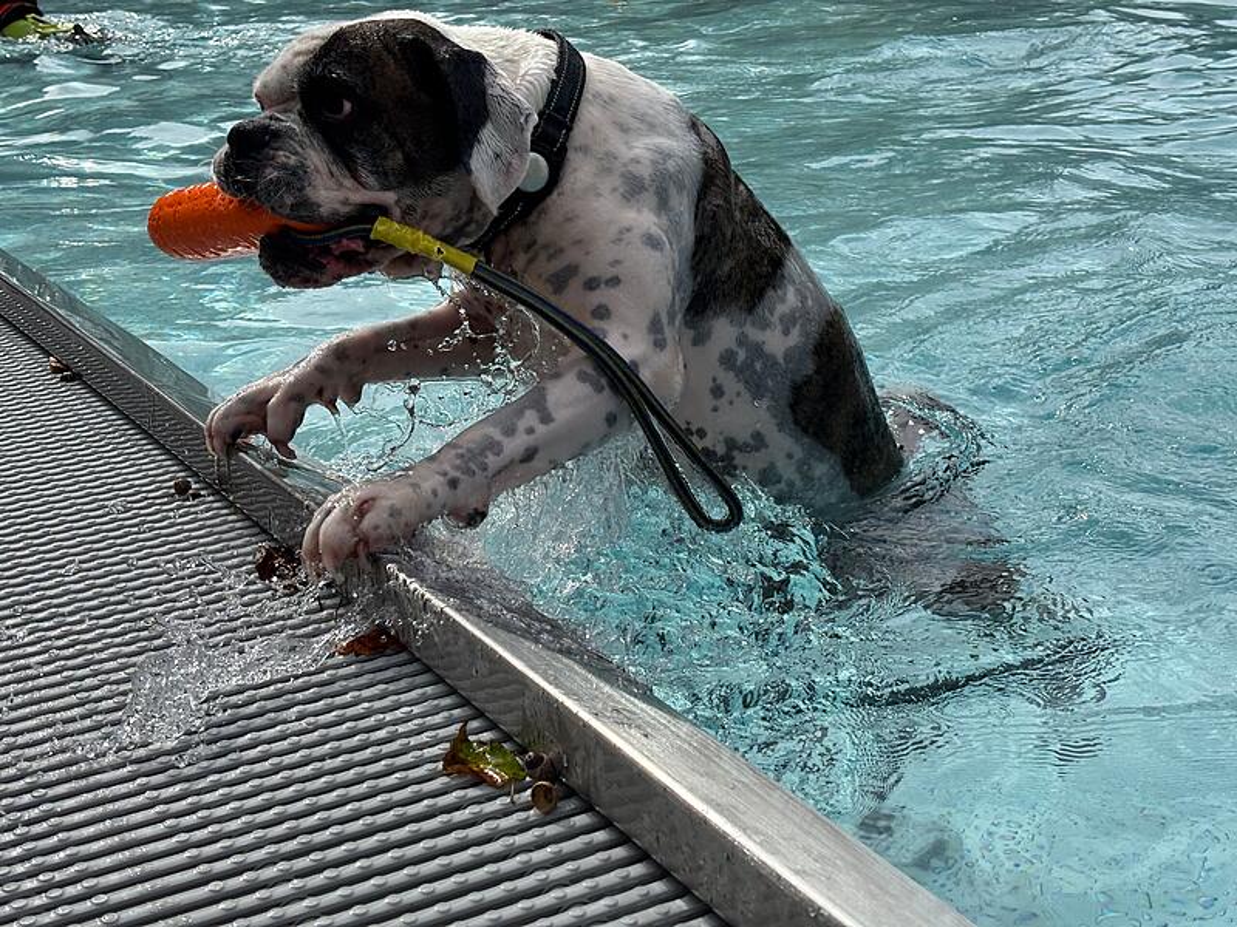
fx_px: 1858
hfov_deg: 36.8
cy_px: 464
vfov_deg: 28.0
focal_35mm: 52
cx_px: 618
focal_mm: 5.96
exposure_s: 1/2933
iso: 40
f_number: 1.6
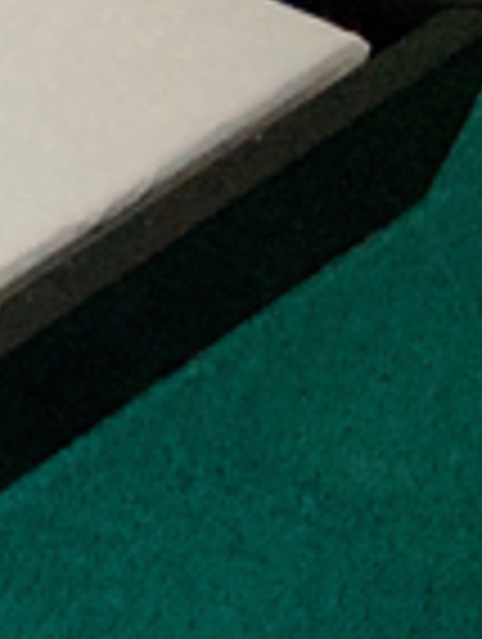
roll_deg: +1.0
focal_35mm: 177
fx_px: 3276
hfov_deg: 6.5
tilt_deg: -40.6
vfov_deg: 11.1
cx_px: -1514
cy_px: 488
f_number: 1.8
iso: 320
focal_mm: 3.99
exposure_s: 1/60
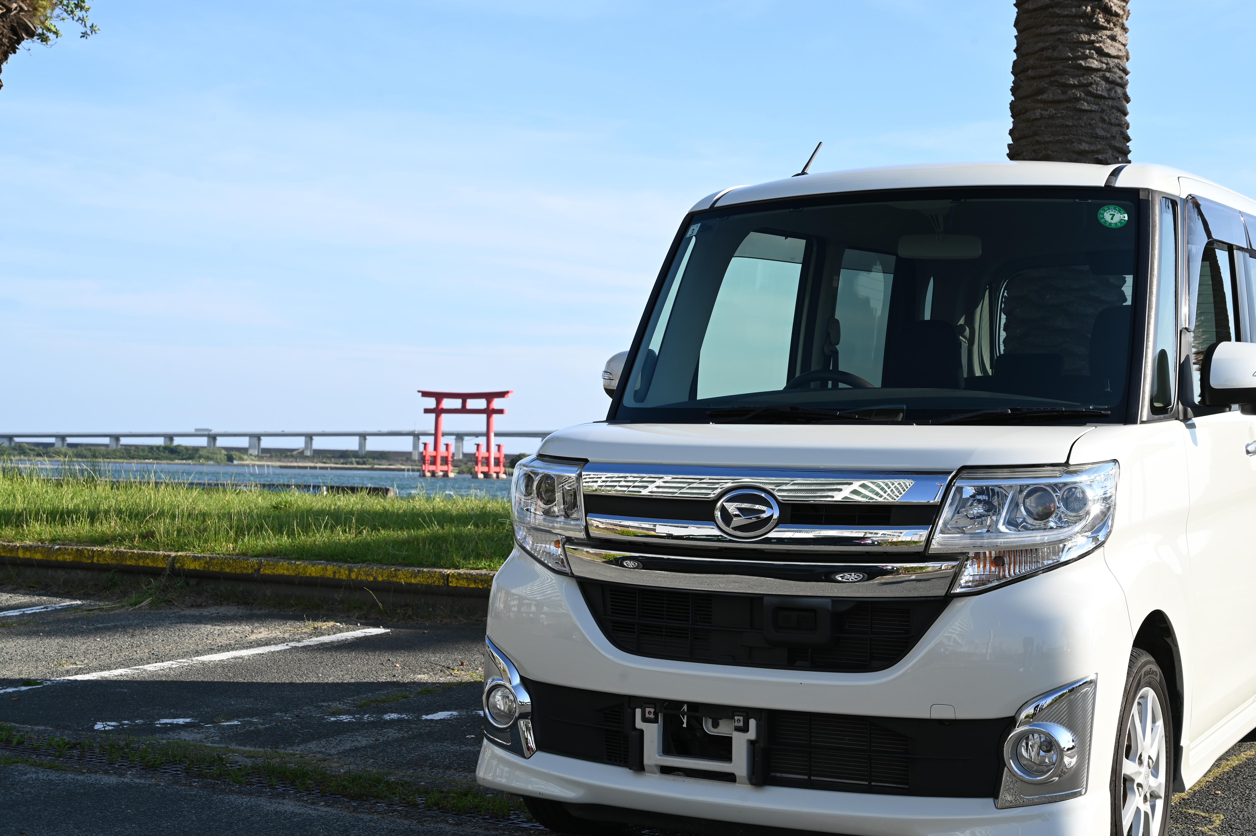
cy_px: 418
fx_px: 1814
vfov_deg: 26.0
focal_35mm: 52
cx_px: 628
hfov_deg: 38.2
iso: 100
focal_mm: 52
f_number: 10
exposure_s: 1/100
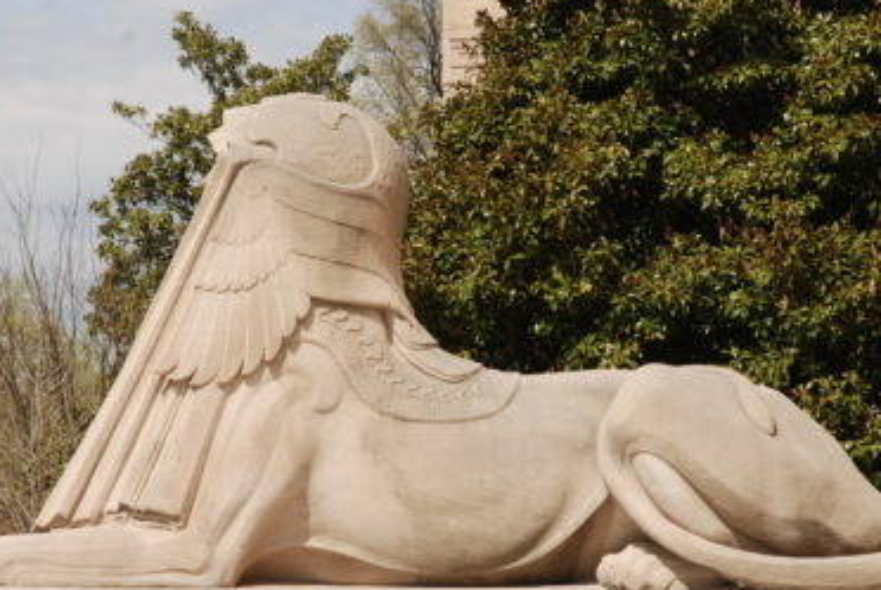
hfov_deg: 16.9
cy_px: 364
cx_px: 412
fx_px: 2965
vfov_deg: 11.4
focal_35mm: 121
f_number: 11
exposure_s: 1/160
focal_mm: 60
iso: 100
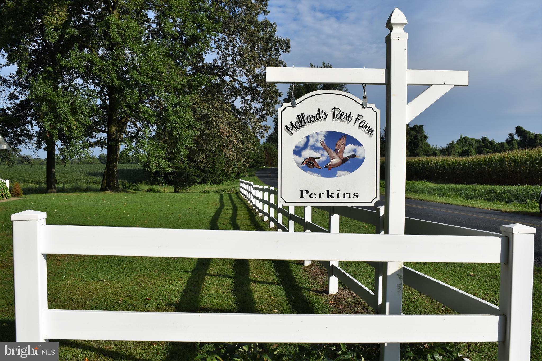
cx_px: 271
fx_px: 542
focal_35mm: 36
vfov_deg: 36.9
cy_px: 180
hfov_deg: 53.1
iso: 100
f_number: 10
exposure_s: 1/400
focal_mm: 24
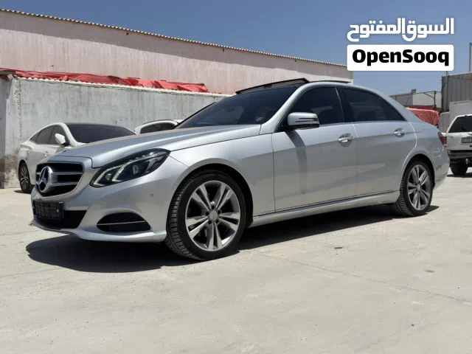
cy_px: 177
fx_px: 477
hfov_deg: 52.6
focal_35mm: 35
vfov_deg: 40.7
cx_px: 236
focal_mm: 6.76
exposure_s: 1/15385
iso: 100
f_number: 1.78
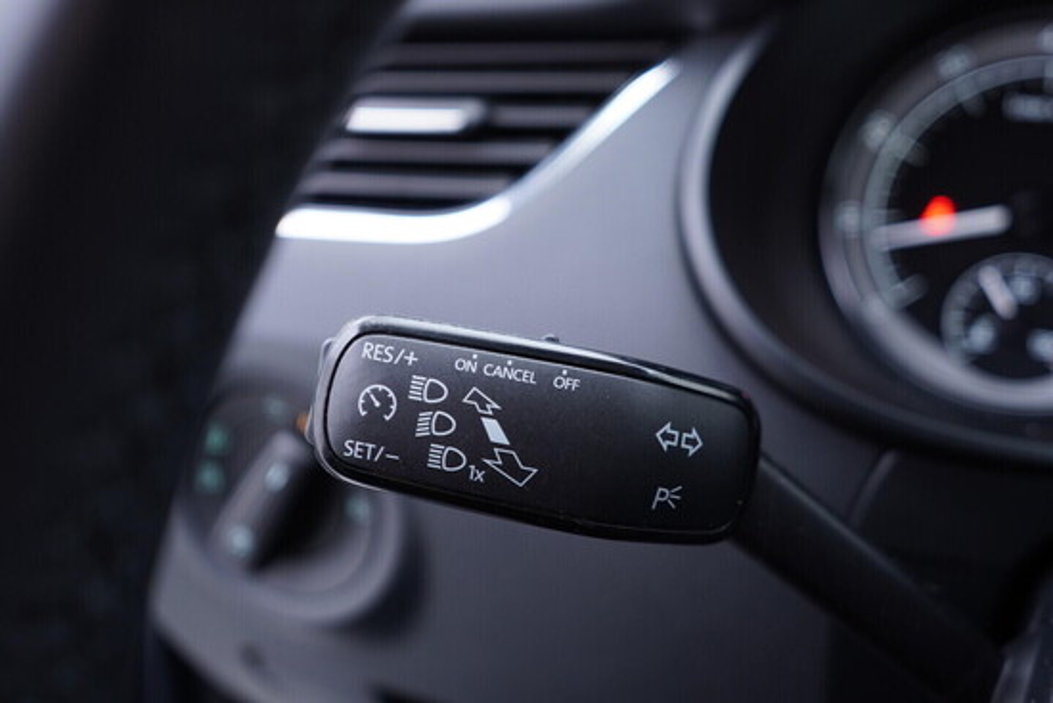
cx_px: 526
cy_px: 352
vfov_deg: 36.9
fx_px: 1053
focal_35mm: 36
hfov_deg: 53.1
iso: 250
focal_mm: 24
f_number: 2.8
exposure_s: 1/40
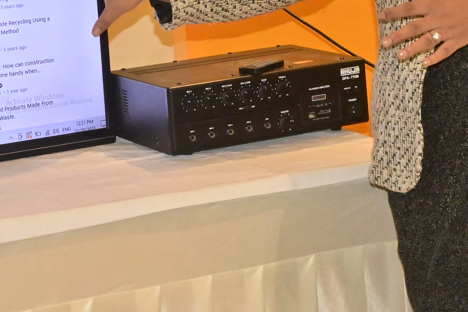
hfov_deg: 16.1
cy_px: -167
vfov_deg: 10.4
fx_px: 1647
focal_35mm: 127
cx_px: 162
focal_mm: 25
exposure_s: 1/100
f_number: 5.6
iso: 2500
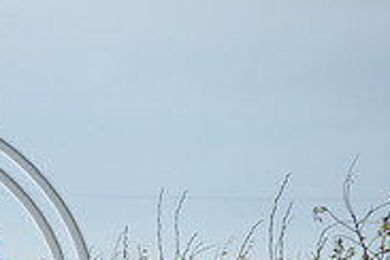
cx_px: -147
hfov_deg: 3.2
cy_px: 292
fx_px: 6879
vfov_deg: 2.2
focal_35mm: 635
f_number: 5
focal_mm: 200
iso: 1100
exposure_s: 1/1000
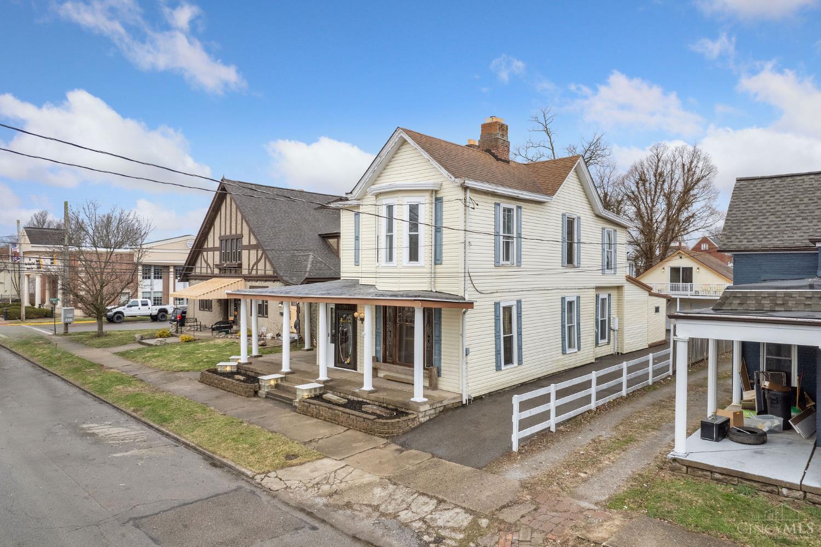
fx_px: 502
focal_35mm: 22
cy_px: 274
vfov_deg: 57.2
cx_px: 410
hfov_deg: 78.6
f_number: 2.8
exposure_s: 1/1000
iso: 120
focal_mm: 8.38
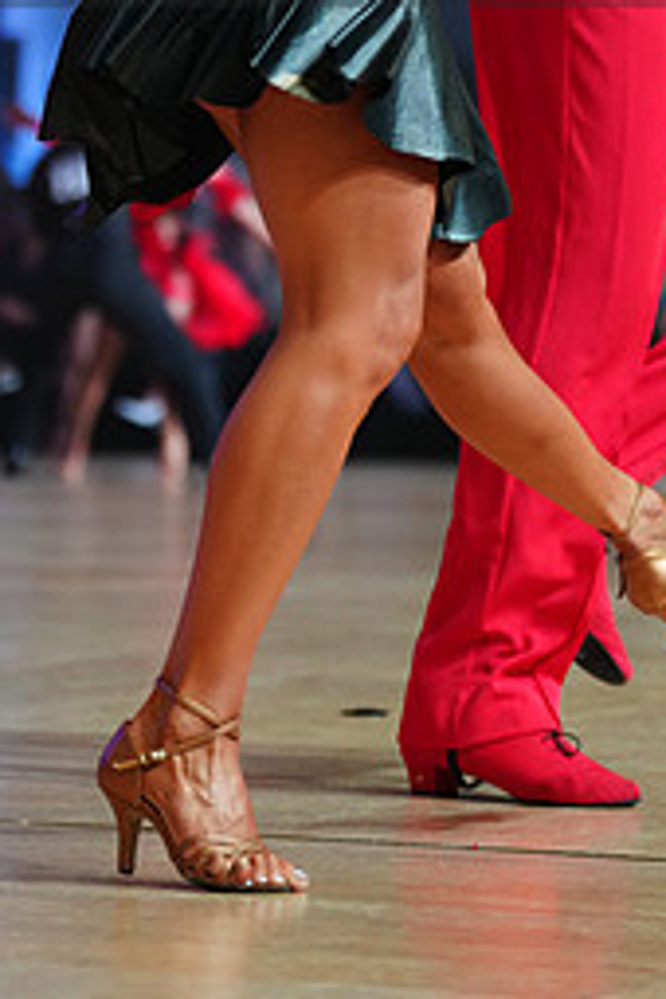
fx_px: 5300
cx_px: 535
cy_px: -121
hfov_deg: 7.2
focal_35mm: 191
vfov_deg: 10.6
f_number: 2.8
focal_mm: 84
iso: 2000
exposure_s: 1/250
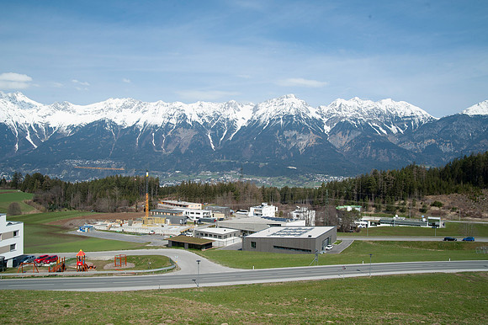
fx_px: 379
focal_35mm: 28
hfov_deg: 65.5
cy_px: 162
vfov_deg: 46.4
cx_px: 244
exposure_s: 1/500
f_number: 11
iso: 200
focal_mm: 28
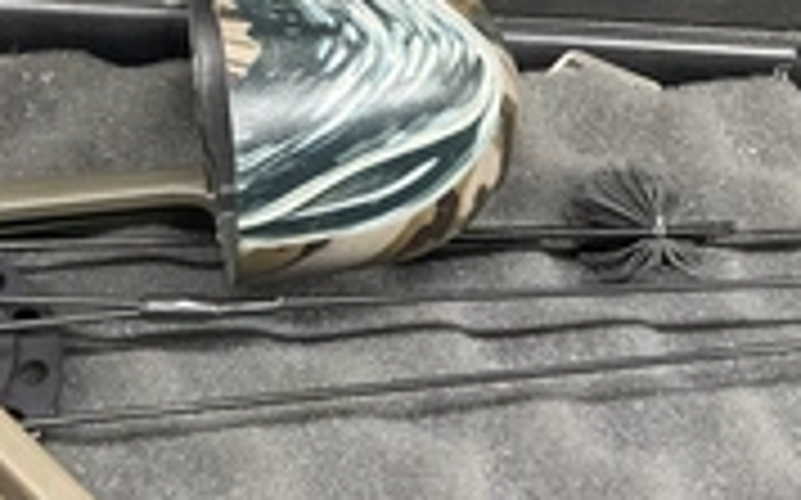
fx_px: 1505
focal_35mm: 69
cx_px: 58
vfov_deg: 18.7
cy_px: 360
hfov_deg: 28.5
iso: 125
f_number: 1.8
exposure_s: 1/60
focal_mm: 3
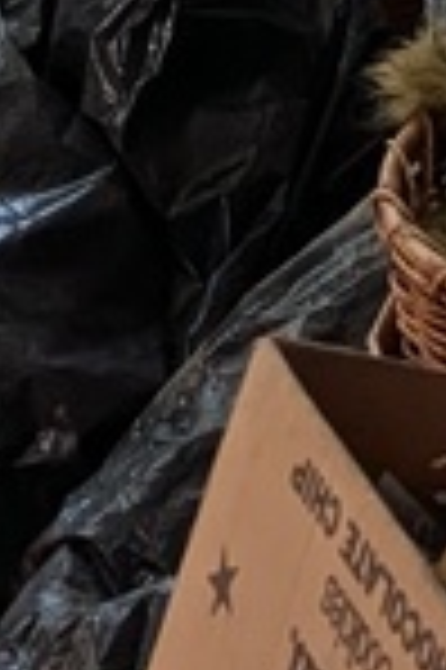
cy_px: -1538
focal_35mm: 181
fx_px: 3371
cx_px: 146
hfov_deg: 7.6
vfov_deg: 8.7
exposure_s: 1/275
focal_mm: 6.9
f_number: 1.68
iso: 22
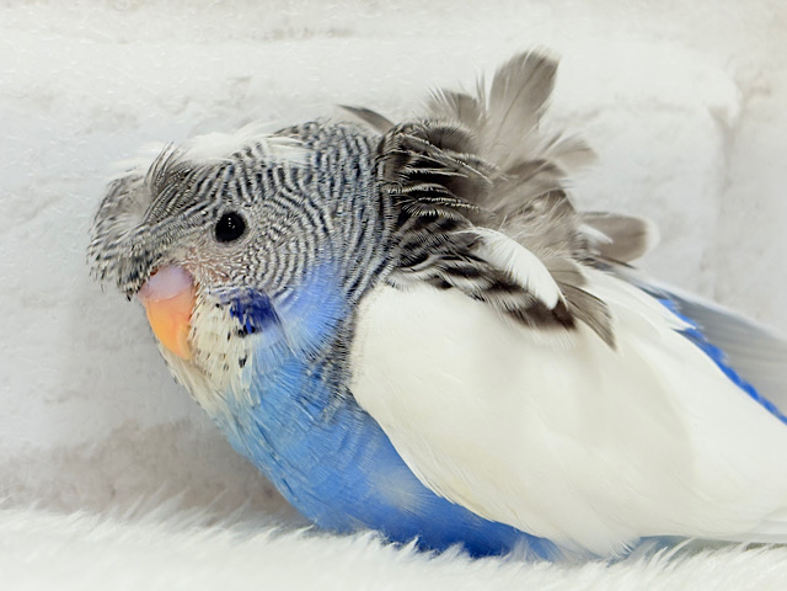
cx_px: 394
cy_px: 296
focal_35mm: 52
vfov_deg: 28.0
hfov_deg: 36.8
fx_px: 1182
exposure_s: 1/100
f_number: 1.6
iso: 80
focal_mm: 5.96
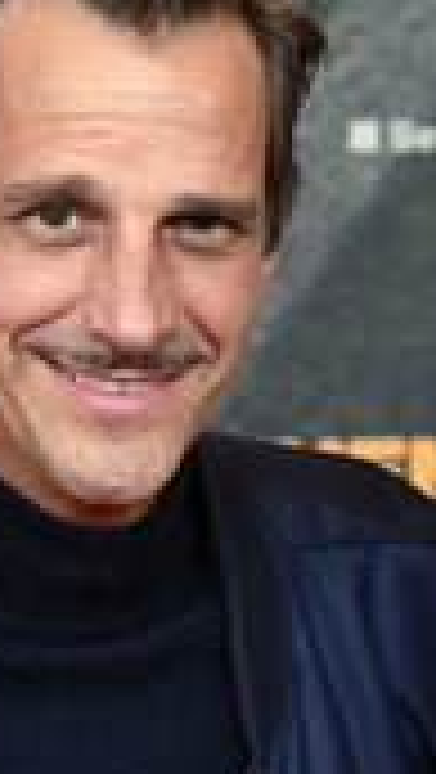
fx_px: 5005
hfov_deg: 5.0
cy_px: 423
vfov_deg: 8.8
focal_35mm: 244
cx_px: 587
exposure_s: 1/200
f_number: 6.3
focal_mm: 89
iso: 1000
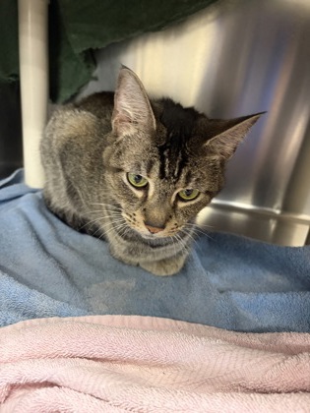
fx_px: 310
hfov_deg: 53.1
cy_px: 206
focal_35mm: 26
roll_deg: -6.8
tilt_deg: -22.2
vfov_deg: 67.3
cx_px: 155
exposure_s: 1/40
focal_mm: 5.96
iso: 500
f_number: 1.6
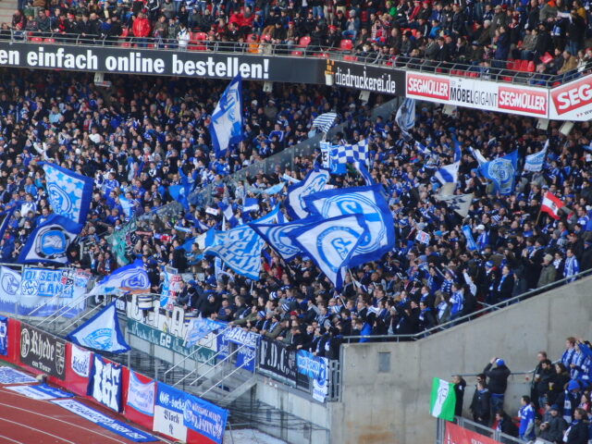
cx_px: 296
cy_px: 222
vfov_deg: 8.0
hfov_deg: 10.7
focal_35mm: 185
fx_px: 3164
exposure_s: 1/100
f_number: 4.5
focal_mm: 32.1
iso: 100
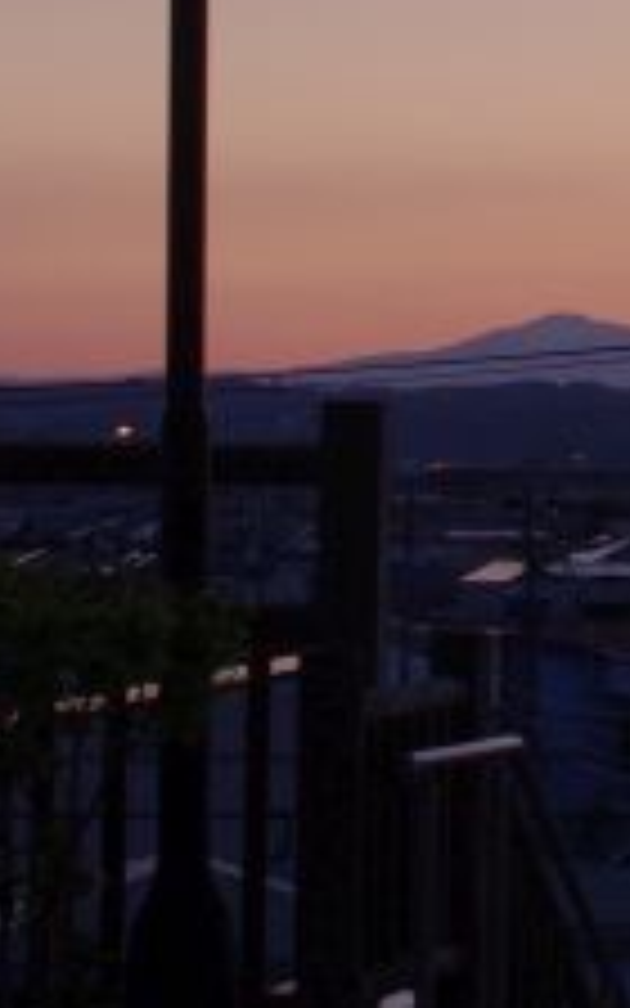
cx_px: 860
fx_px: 5741
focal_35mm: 209
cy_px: -99
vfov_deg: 9.9
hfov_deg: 6.2
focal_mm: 31
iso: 200
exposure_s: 1/30
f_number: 7.1
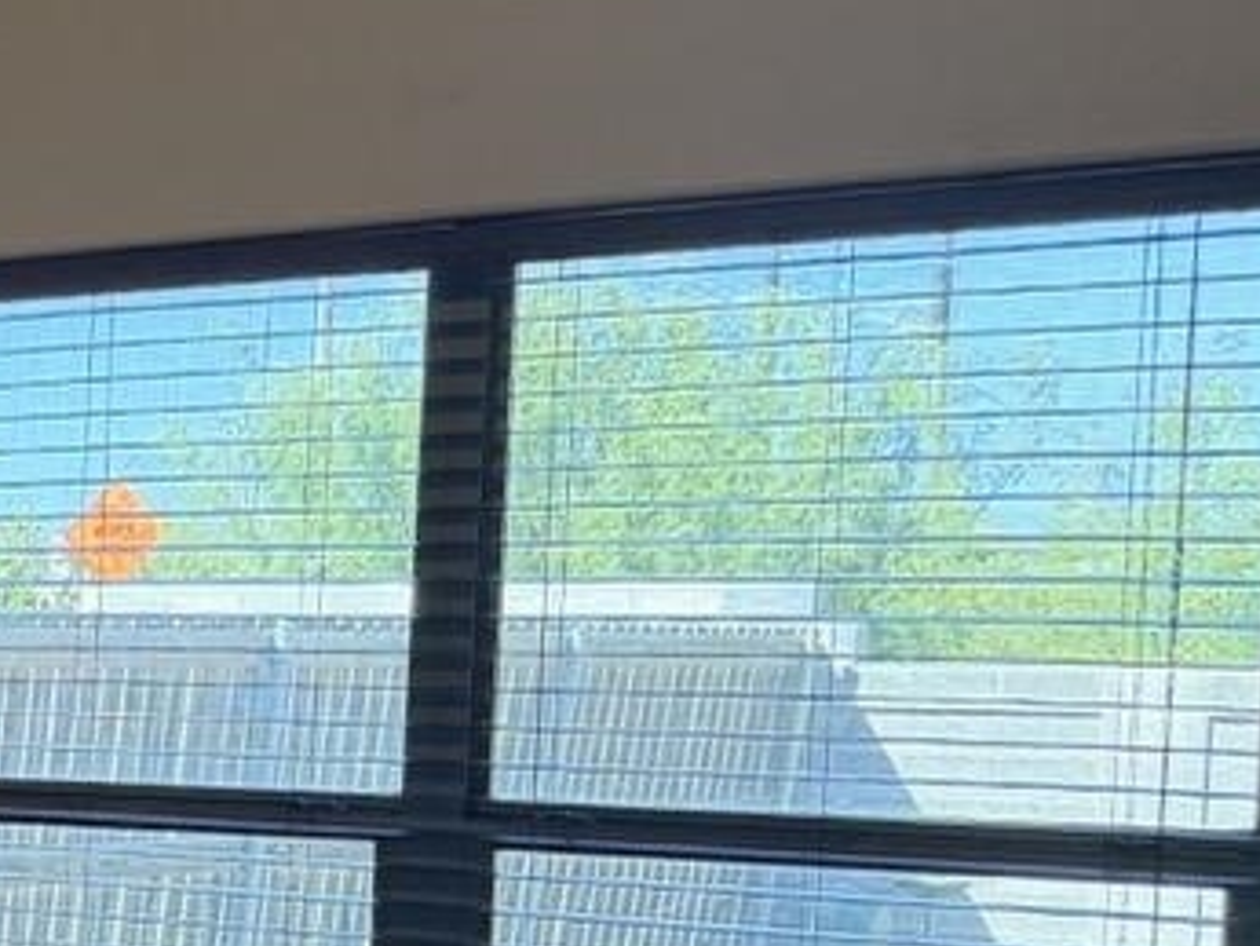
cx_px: -1041
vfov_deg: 16.4
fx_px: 3241
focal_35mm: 89
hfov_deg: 17.6
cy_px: 844
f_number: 1.78
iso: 400
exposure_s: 1/120
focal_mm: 6.76
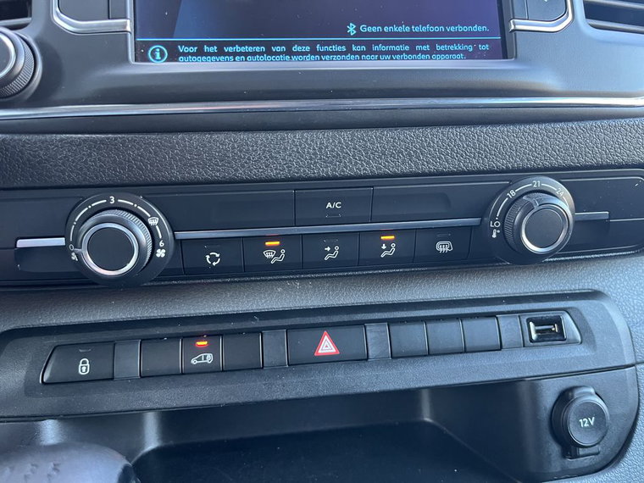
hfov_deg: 67.3
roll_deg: +1.5
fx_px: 484
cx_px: 322
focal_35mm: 26
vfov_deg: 53.1
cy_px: 242
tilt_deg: -13.9
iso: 500
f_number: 1.6
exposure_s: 1/60
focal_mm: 5.1
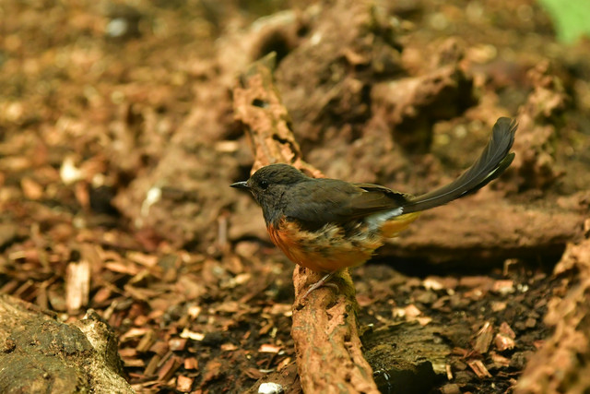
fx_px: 4426
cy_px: 197
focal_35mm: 270
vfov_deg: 5.1
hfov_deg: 7.6
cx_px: 295
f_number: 2.8
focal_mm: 135
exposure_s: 1/1000
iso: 1600
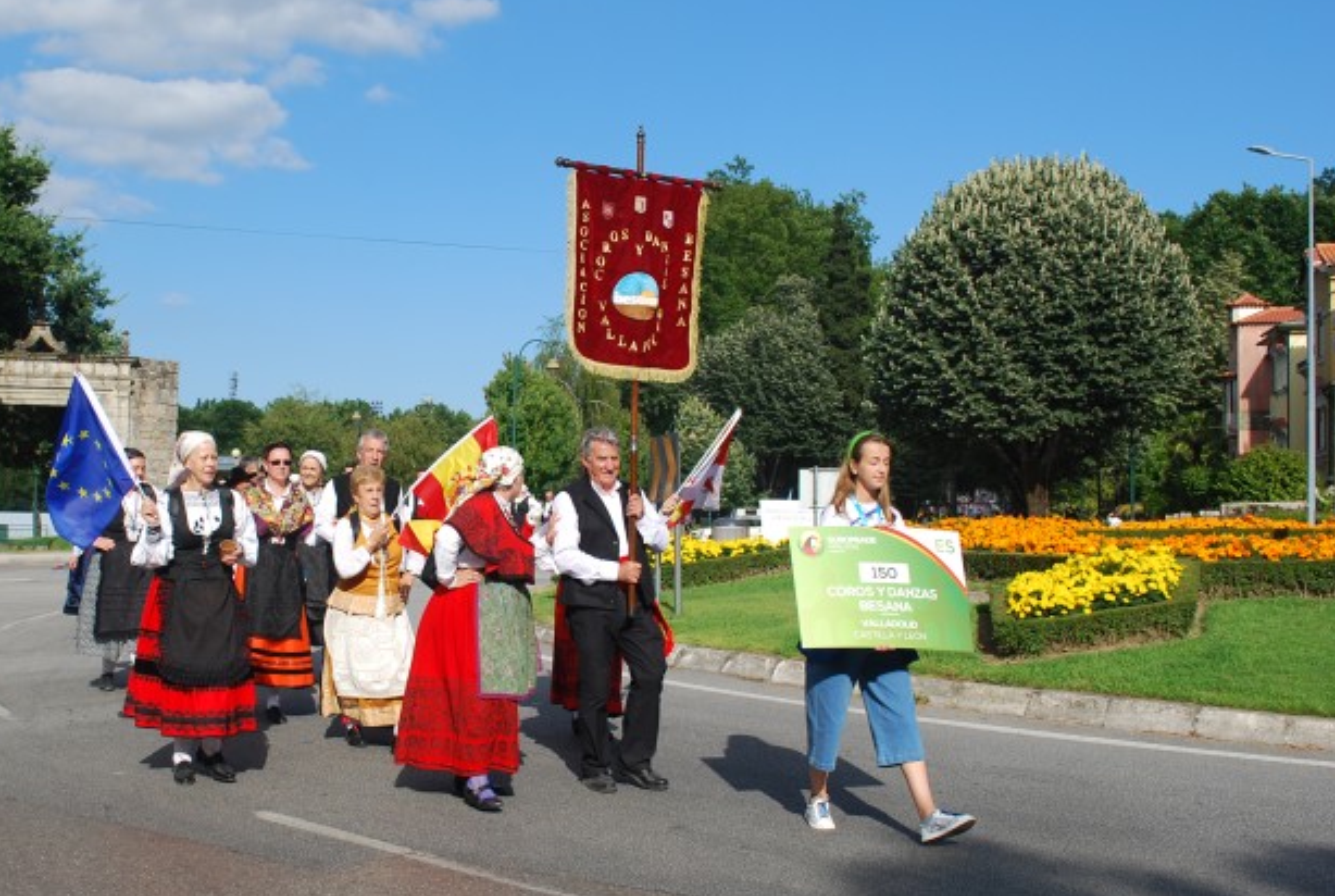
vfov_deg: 31.3
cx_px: 467
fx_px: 1598
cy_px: 458
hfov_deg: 44.8
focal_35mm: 43
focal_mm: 22
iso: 100
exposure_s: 1/250
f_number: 8
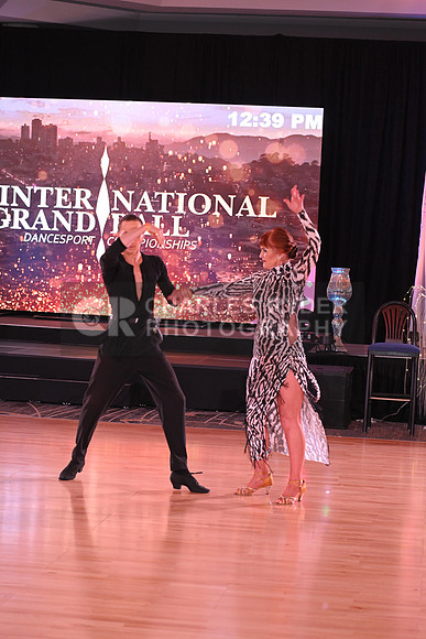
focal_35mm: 86
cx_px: 213
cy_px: 320
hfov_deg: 15.9
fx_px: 1525
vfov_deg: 23.6
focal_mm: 86
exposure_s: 1/200
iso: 1600
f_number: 5
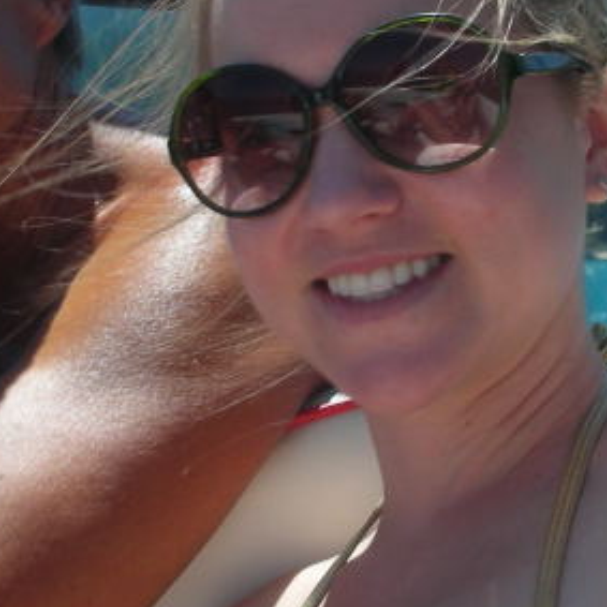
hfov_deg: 15.6
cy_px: 199
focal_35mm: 112
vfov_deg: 15.5
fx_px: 2222
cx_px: 345
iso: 50
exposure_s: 1/79.6
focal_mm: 5.8
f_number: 8.5
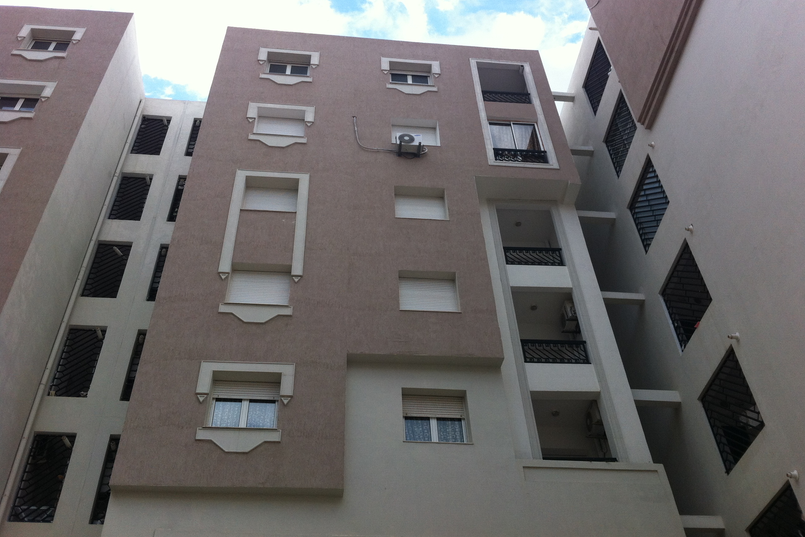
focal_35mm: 37
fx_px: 827
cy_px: 244
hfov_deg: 51.9
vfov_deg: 35.9
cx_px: 409
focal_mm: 3.85
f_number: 2.8
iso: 80
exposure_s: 1/487
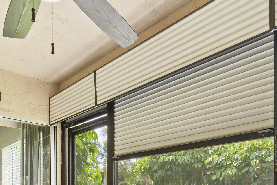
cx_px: 174
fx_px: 262
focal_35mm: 34
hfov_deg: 55.1
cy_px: 207
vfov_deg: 33.5
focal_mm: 14
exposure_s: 1/25
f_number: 9
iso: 250
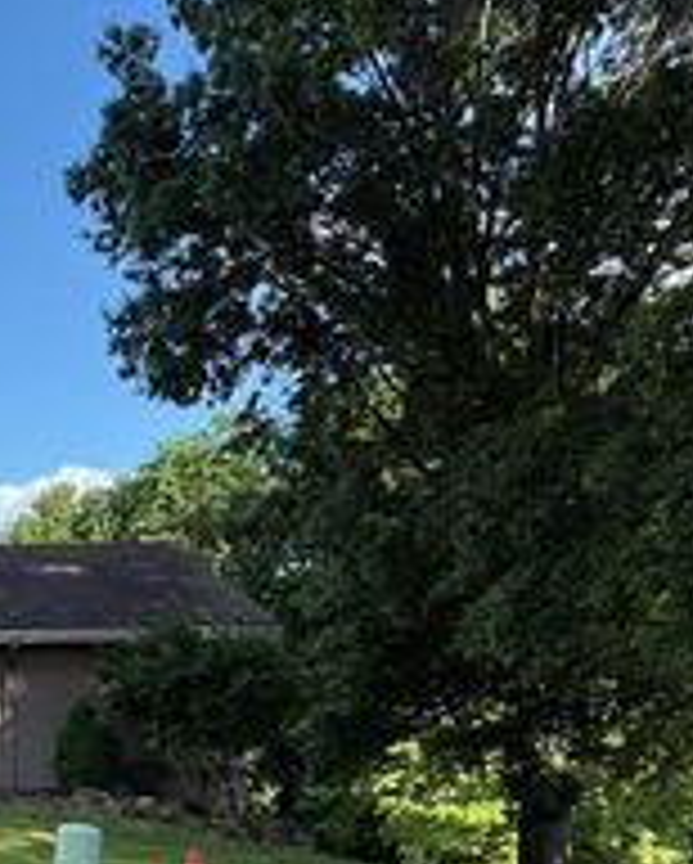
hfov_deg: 22.7
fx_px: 1561
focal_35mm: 61
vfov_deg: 29.9
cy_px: 736
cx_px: -176
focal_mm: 6.76
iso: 80
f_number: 1.78
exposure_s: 1/2299
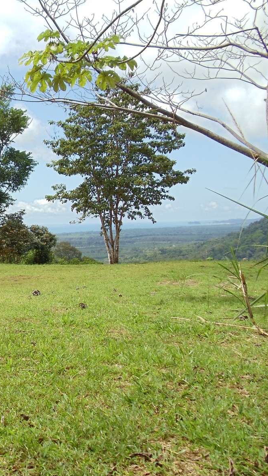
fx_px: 821
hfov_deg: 17.9
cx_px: -27
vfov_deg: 32.4
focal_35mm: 65
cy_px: 235
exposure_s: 1/160
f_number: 7.1
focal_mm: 6
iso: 80
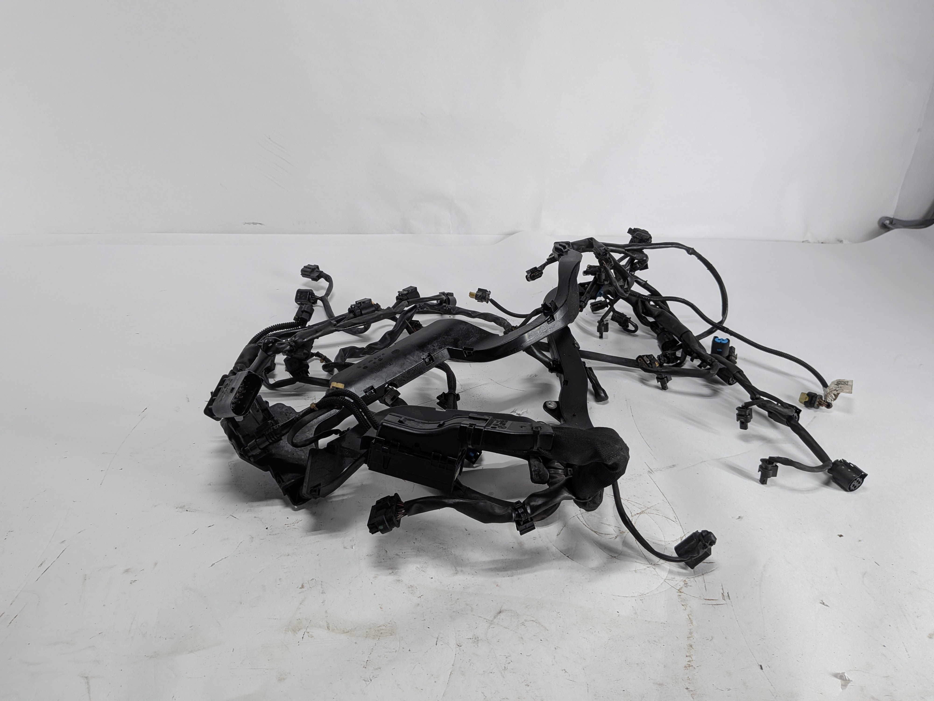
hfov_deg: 71.6
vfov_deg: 56.8
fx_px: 648
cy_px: 350
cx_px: 467
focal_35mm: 24
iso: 37
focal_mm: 4.53
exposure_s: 1/449
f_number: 1.7
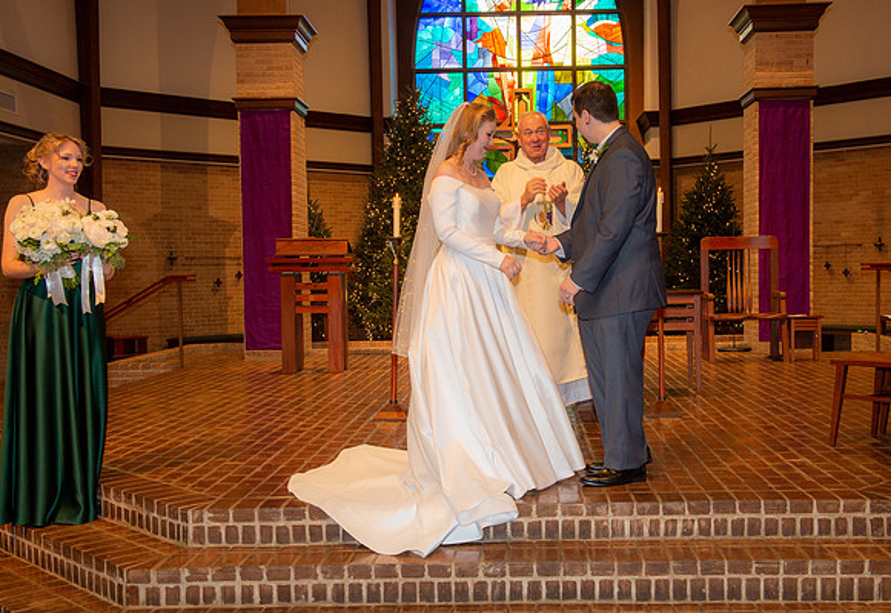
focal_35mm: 43
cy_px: 313
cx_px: 499
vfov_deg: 31.6
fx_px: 1081
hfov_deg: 44.7
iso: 1600
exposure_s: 1/125
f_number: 5.6
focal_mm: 38
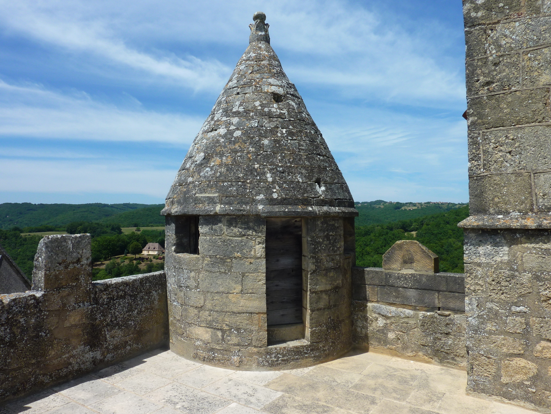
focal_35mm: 25
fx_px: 398
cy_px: 207
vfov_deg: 54.9
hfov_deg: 69.4
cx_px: 276
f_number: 5.6
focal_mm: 4.1
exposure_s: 1/400
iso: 80
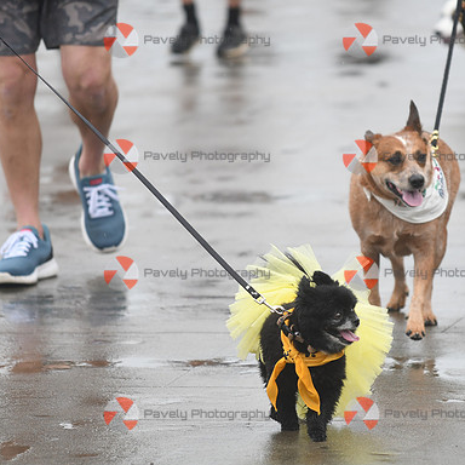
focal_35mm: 385
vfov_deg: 4.6
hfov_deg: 4.6
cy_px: 233
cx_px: 317
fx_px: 5851
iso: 500
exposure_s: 1/1000
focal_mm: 200
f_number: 4
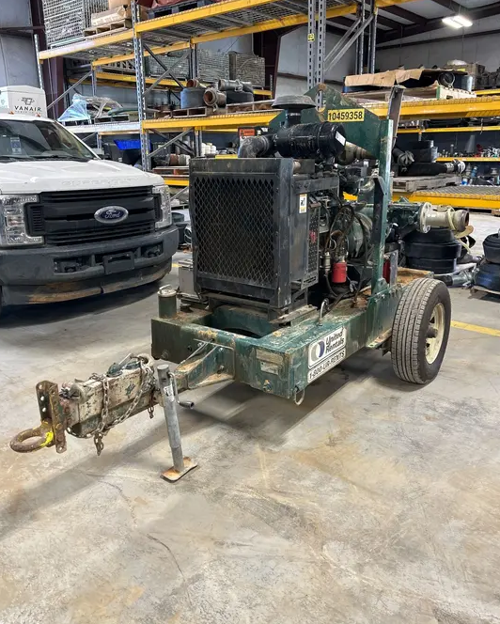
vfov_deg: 62.0
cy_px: 281
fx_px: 517
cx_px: 254
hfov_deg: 51.6
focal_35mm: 28
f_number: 1.5
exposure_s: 1/80
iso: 125
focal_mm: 5.7
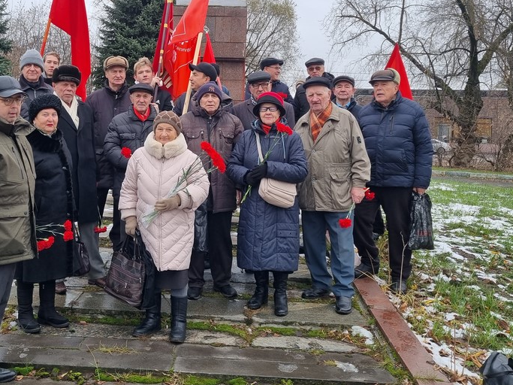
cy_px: 114
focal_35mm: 39
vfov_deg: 36.3
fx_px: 578
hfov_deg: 47.2
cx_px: 180
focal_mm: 5.4
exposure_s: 1/461
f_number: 1.8
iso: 50
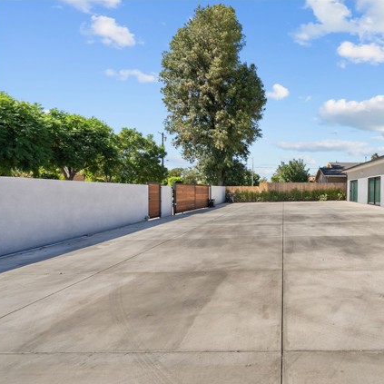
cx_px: 283
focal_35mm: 18
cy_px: 193
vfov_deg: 80.7
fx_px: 226
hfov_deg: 75.5
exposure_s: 1/160
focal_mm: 14
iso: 125
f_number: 10
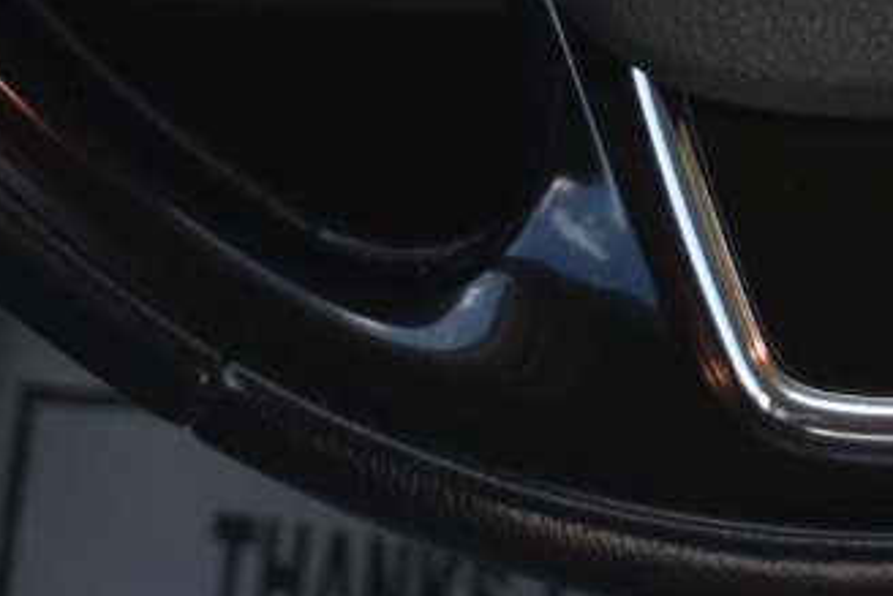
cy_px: -800
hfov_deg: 9.9
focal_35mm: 207
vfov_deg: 6.4
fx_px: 5137
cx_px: 854
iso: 100
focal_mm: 28
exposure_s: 1/100
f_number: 4.2
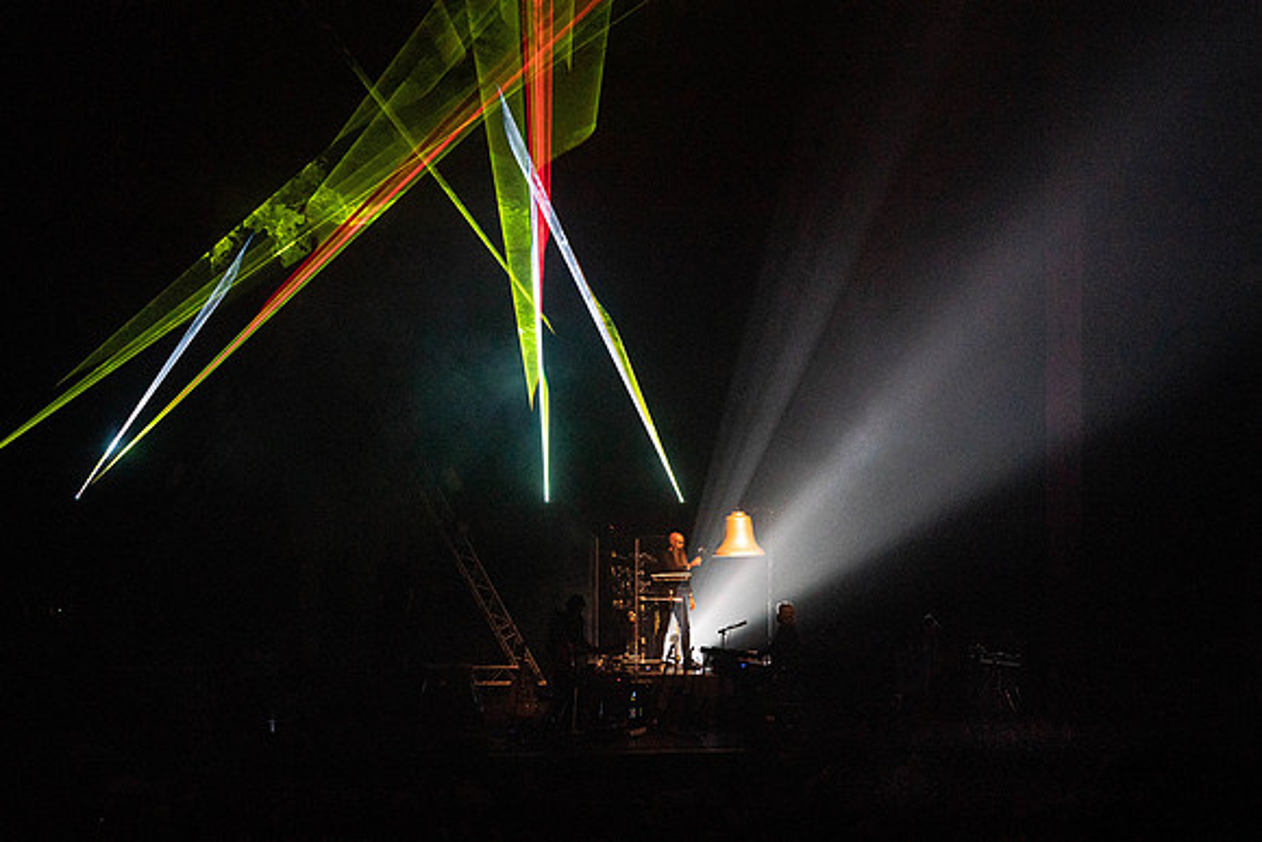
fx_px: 2595
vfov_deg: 18.4
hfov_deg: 27.3
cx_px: 631
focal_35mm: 74
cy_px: 421
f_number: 5.6
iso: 6400
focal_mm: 74
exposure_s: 1/250
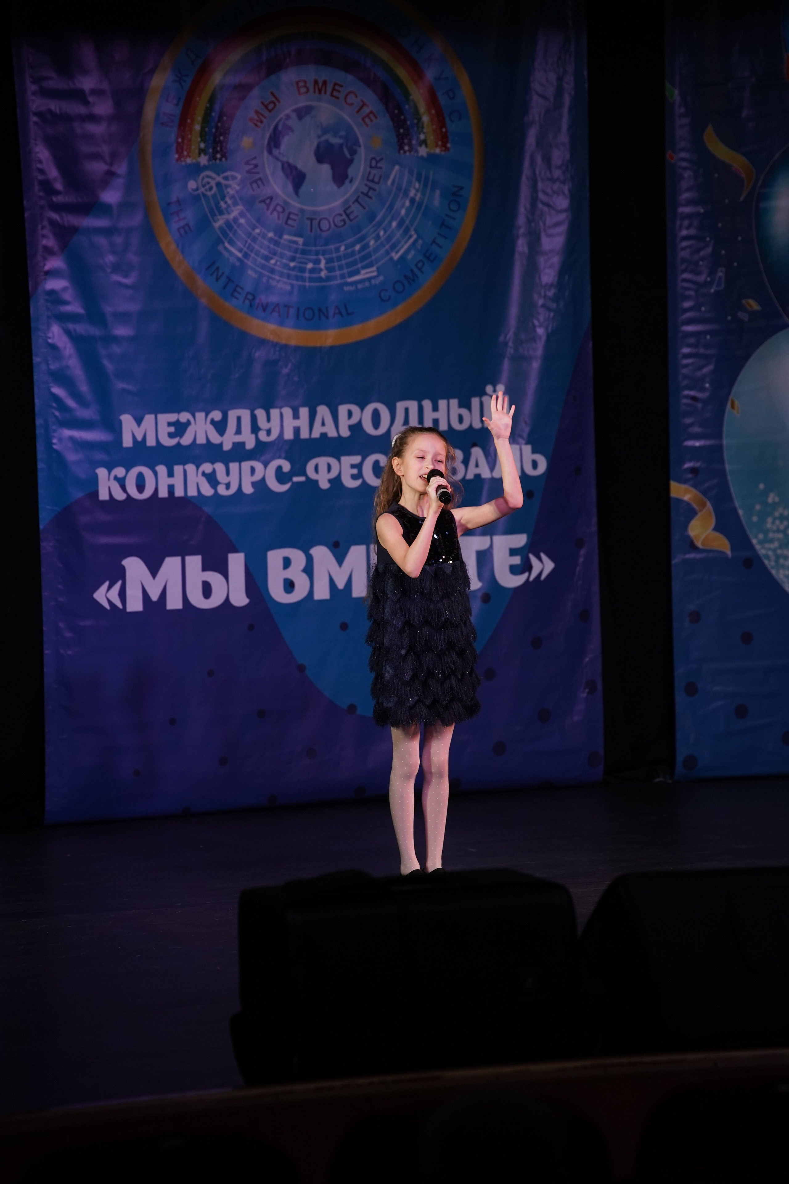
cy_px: 592
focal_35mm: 150
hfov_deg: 9.1
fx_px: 4931
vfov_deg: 13.7
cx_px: 394
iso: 1600
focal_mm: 150
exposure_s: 1/400
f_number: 4
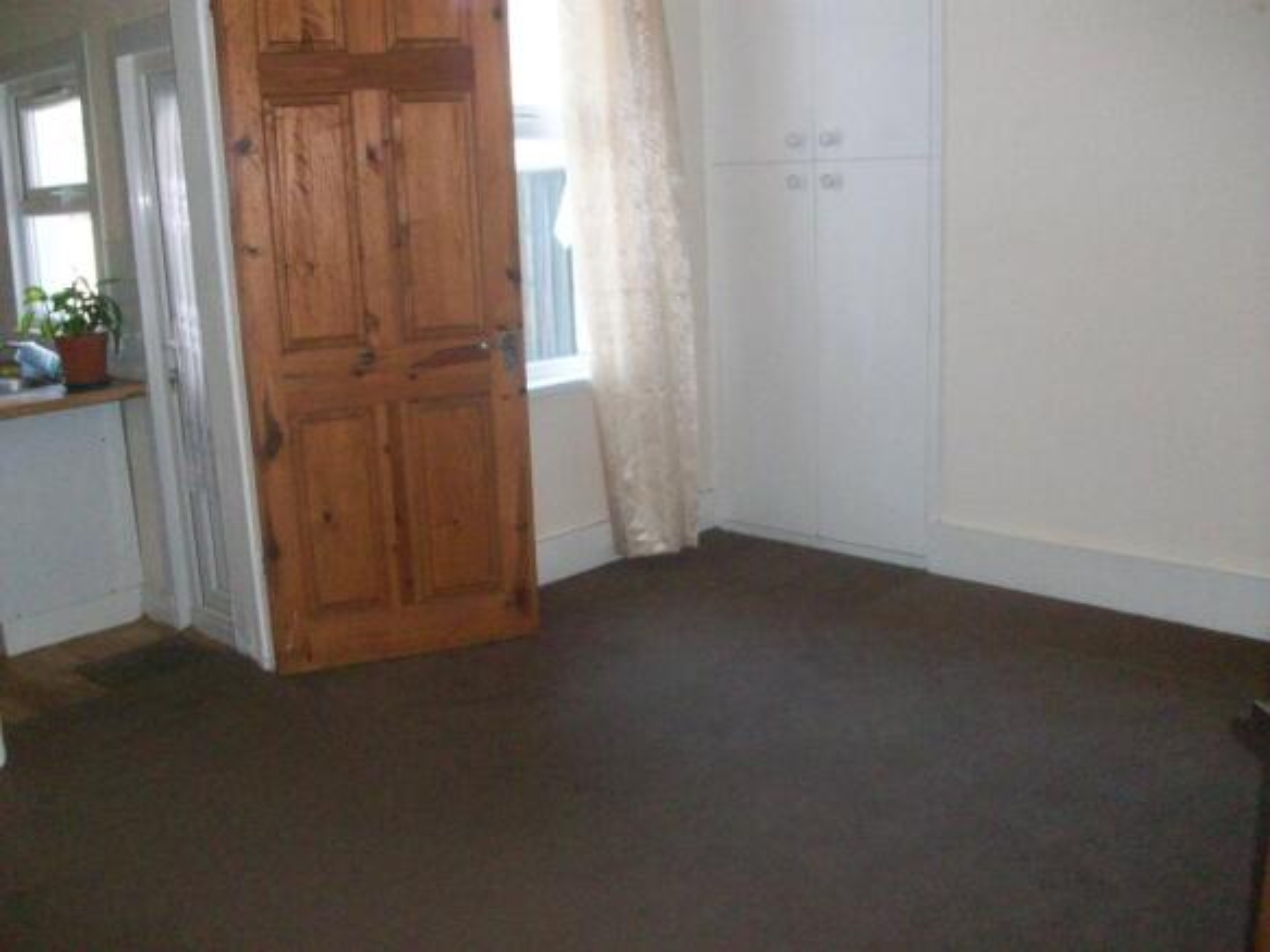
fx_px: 1247
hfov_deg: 54.0
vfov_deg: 41.8
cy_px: 476
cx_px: 635
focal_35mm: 34
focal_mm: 5.7
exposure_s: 1/60
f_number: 2.8
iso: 320
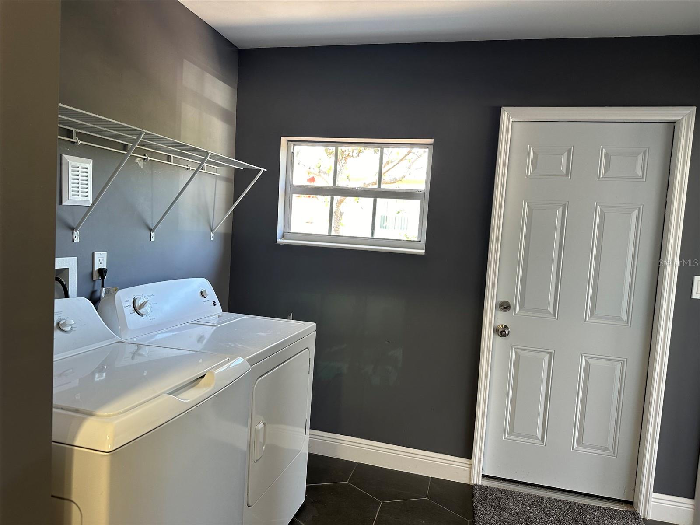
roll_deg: -3.9
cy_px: 262
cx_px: 350
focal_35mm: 24
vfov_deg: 56.8
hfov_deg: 71.6
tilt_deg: -4.1
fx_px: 485
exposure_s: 1/60
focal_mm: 6.86
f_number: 1.78
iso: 160
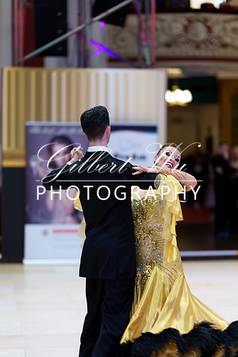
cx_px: 119
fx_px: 843
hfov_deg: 16.1
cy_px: 178
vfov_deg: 23.9
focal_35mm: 85
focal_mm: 85
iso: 200
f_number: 1.4
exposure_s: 1/160
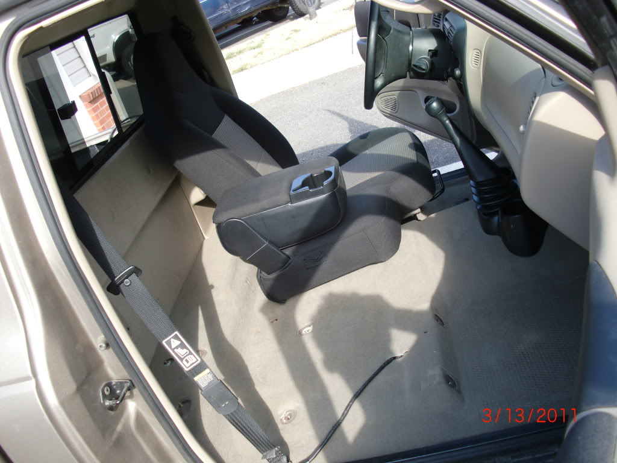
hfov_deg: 51.4
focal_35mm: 36
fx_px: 642
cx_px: 308
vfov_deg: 39.7
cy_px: 232
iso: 64
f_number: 2.8
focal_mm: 6.3
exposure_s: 1/250
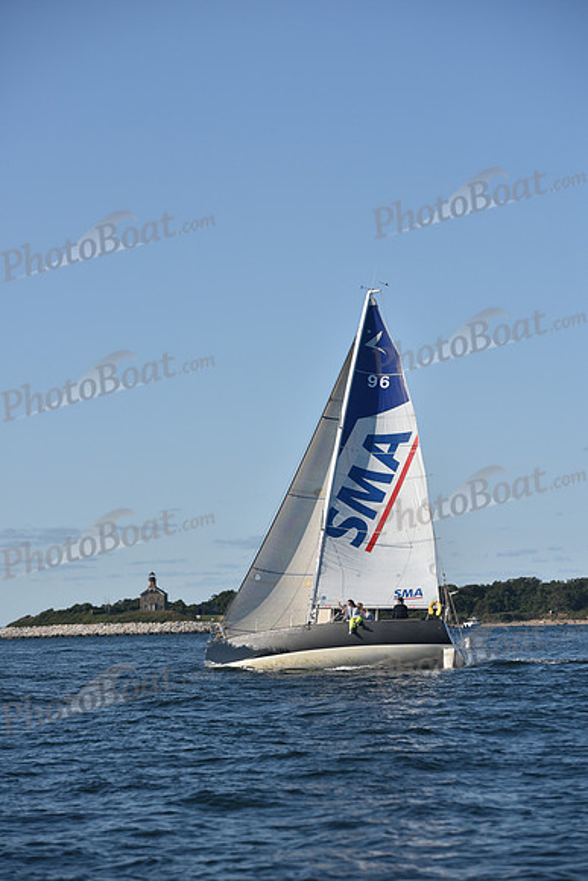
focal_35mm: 105
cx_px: 294
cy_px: 440
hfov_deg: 13.0
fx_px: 2571
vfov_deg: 19.5
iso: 250
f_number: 4.5
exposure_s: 1/1600
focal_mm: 105
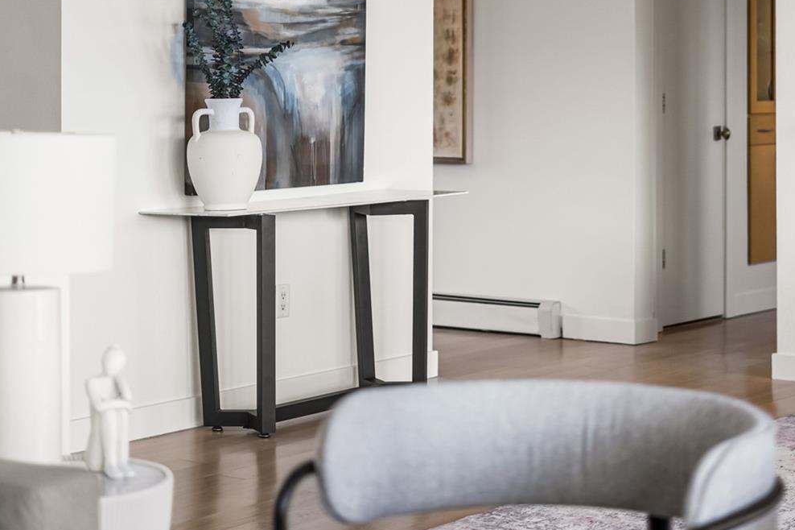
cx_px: 482
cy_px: 108
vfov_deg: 16.7
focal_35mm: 81
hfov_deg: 25.0
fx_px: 1788
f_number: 1.8
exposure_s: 1/200
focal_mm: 50
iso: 400
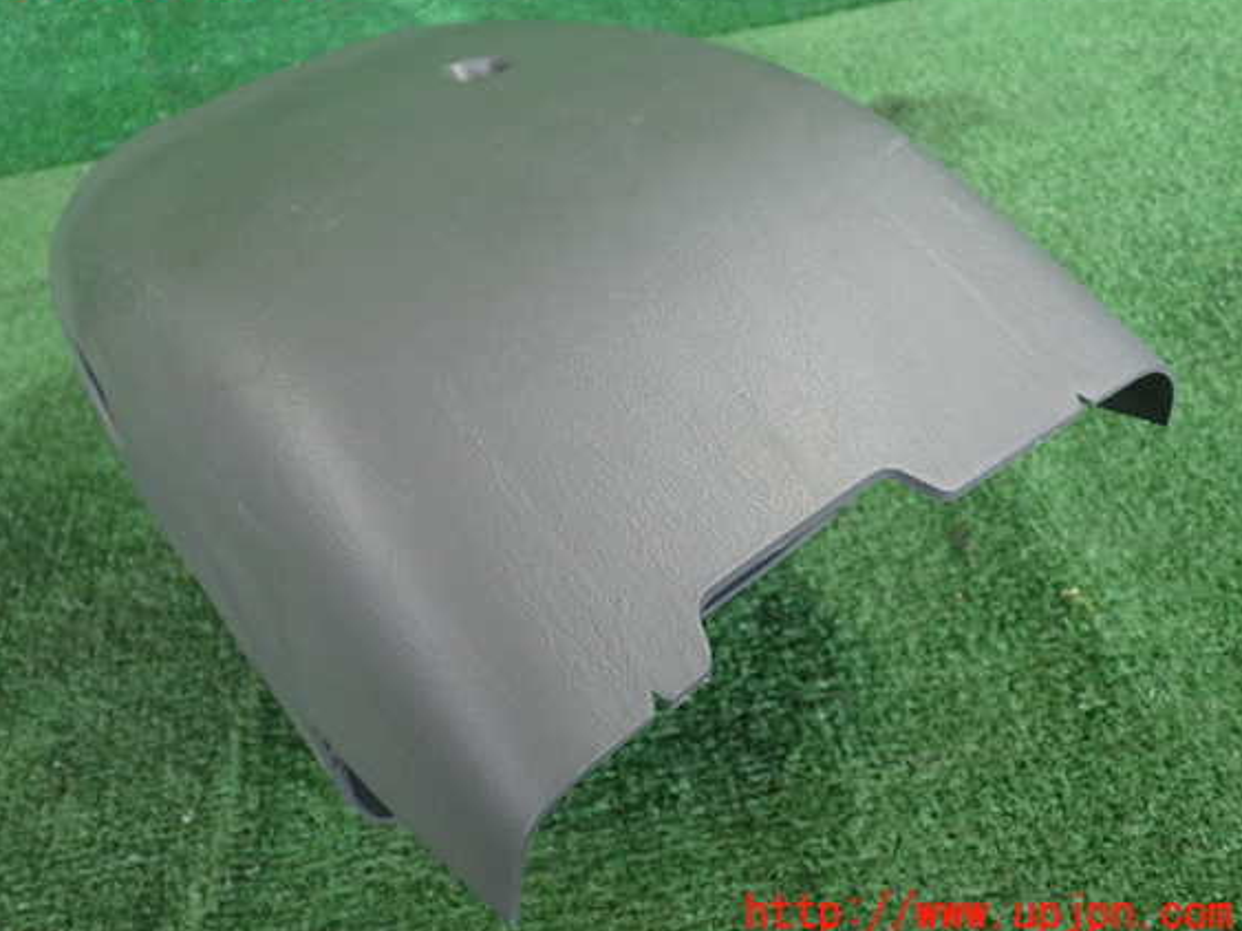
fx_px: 1148
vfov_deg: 44.1
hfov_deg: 56.8
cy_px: 446
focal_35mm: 32
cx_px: 582
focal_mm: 5.4
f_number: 2.3
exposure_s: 1/125
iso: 1000
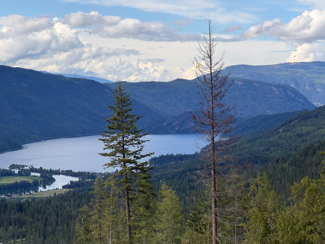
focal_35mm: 100
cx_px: 162
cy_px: 122
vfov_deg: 14.8
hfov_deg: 19.6
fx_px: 939
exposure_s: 1/638
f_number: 2.8
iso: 32
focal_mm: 16.89
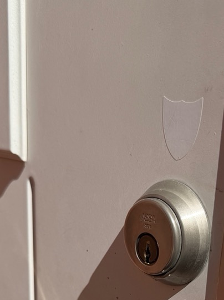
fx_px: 492
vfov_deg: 30.9
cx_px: 133
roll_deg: -5.3
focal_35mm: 57
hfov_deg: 25.6
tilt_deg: -19.2
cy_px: 312
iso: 80
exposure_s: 1/8130
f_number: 1.78
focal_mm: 6.76
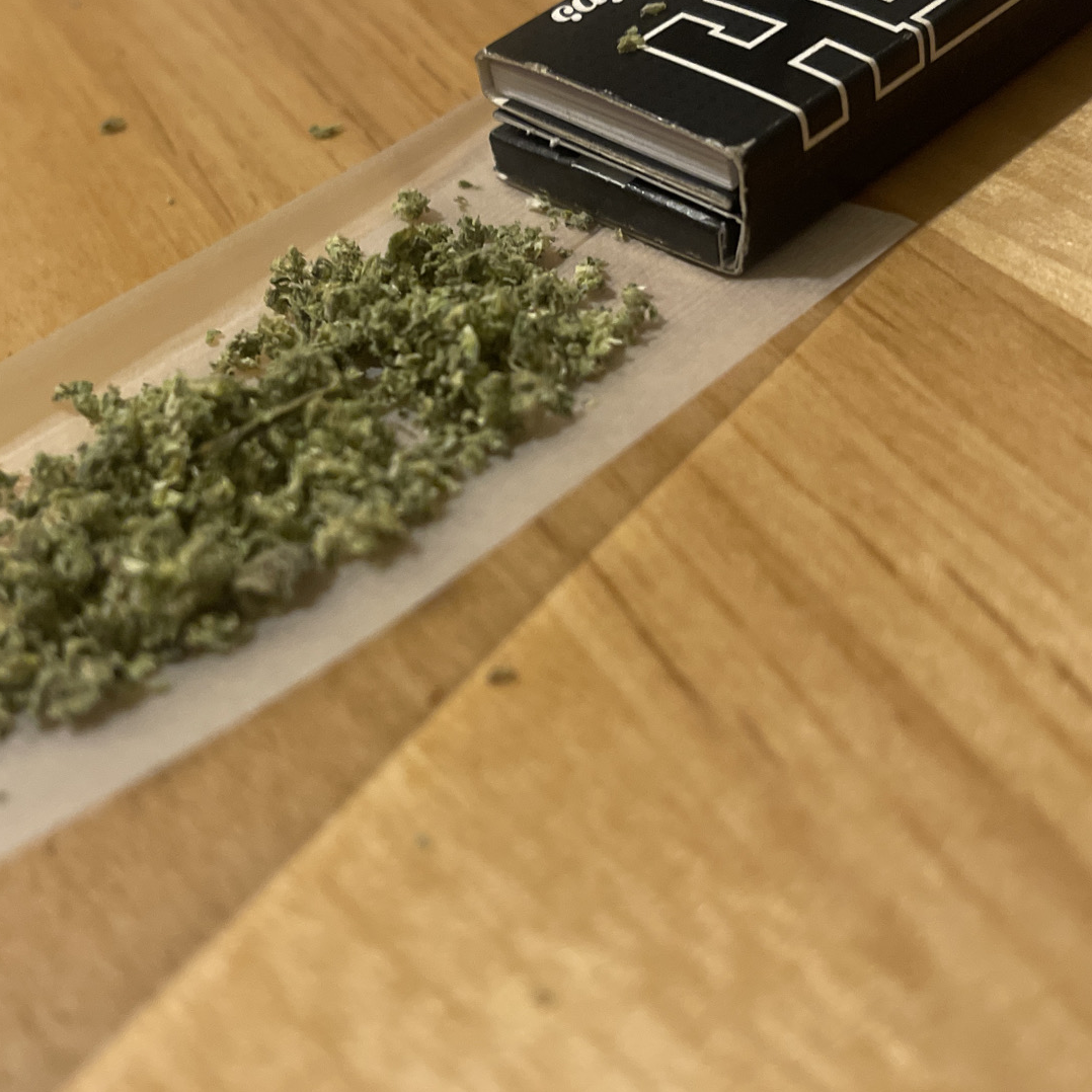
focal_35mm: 41
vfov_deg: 40.5
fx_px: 1463
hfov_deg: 40.8
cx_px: 450
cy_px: 381
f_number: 1.6
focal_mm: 5.1
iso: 400
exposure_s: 1/60
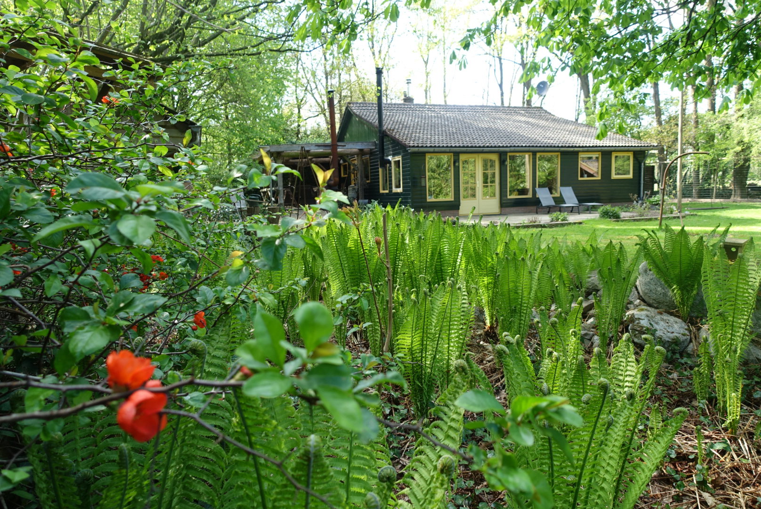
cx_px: 380
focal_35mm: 24
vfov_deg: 53.2
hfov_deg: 73.7
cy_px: 254
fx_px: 508
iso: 125
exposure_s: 1/80
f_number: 3.5
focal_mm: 8.8
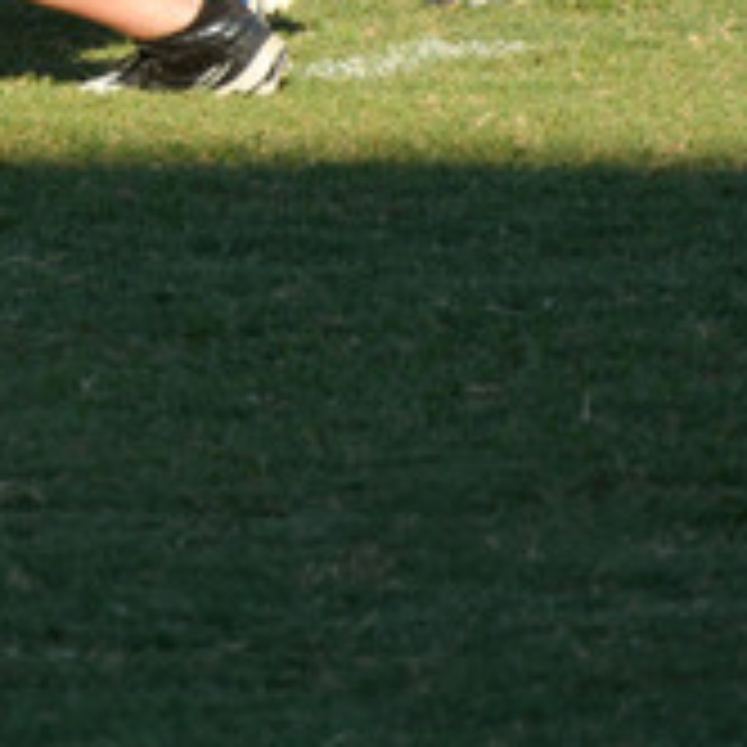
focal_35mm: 620
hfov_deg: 2.8
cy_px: -218
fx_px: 15128
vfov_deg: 2.8
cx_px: -1314
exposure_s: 1/400
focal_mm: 79
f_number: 5.6
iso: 100
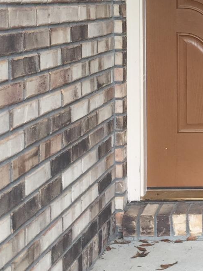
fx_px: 696
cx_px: 290
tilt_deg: -2.3
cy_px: 26
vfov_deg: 21.5
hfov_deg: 15.5
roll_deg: +2.4
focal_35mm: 89
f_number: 2.2
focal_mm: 4.15
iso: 32
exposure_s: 1/118
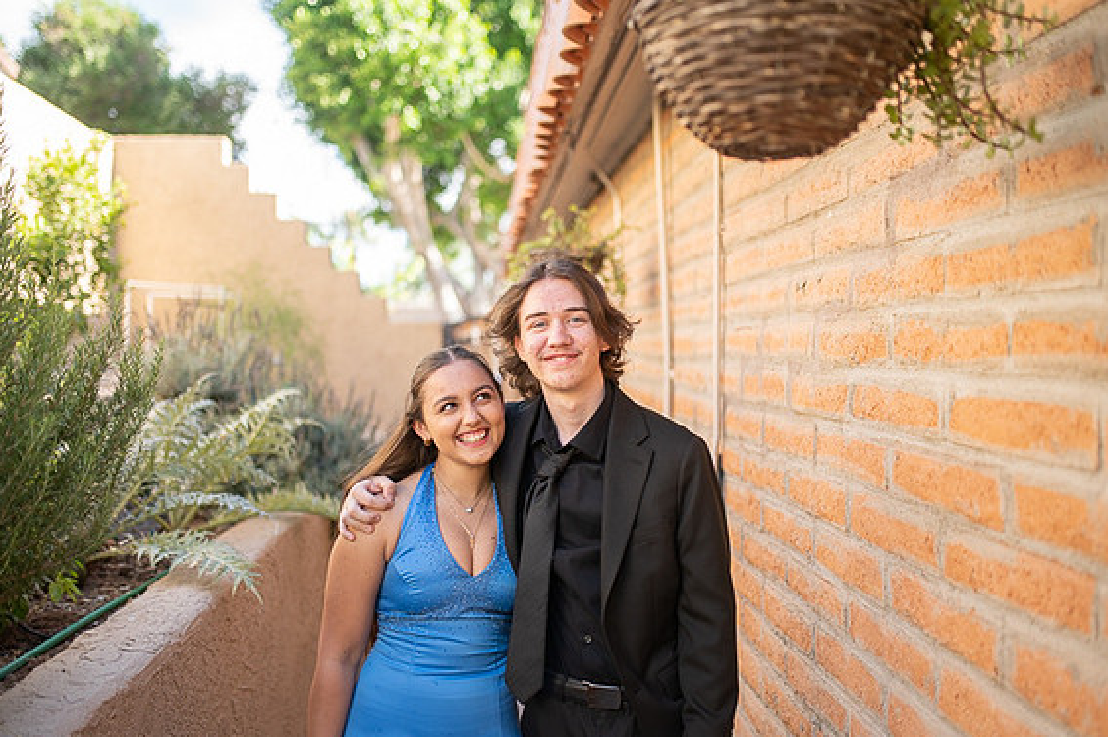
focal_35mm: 36
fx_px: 1107
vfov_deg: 36.8
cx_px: 552
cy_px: 375
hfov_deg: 53.2
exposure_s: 1/3200
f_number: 1.4
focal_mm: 35
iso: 400
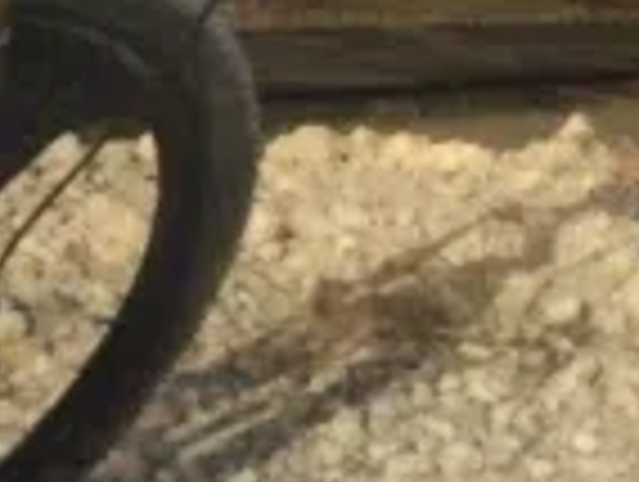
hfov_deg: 15.8
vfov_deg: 12.1
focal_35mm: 117
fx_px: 2163
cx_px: 864
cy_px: -261
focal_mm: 4.75
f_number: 1.8
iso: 6041
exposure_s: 1/16.7
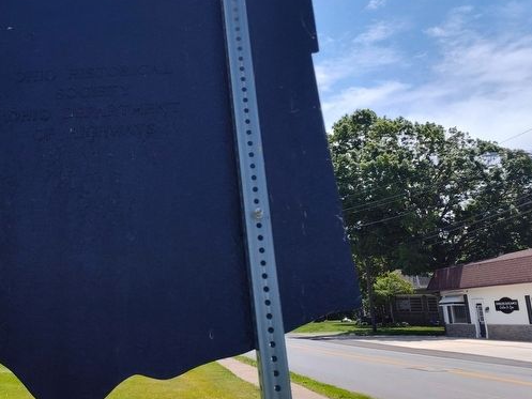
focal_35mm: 37
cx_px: 120
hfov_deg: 47.8
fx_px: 569
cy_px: 155
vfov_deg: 38.5
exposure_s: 1/2150
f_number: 1.8
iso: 100
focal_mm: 5.56
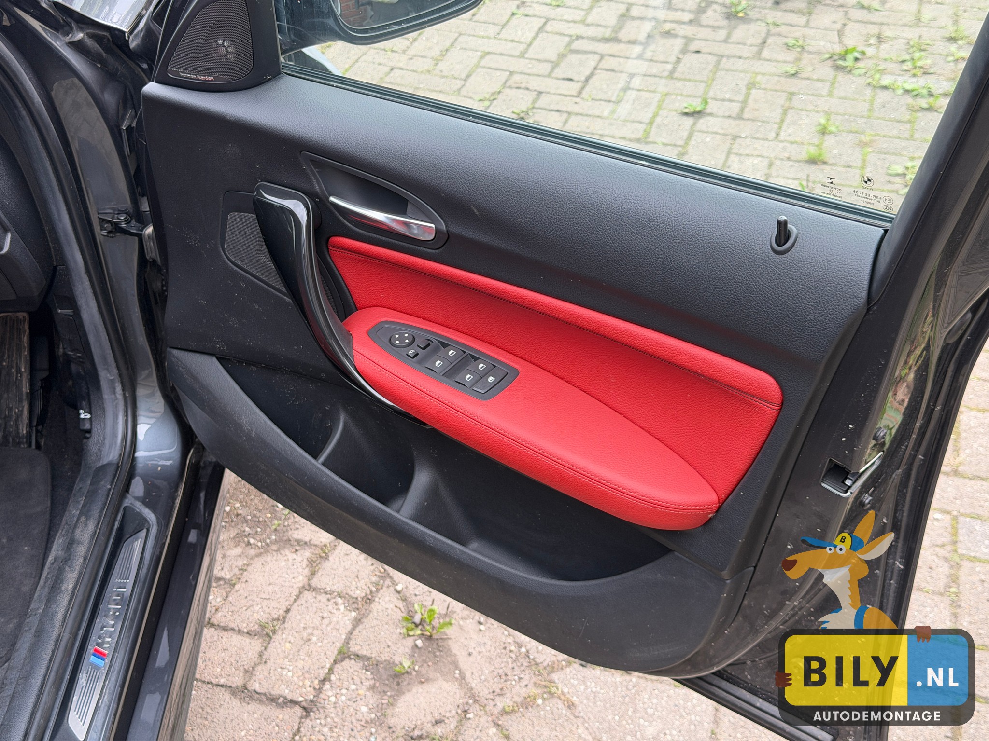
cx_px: 494
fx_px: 1371
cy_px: 370
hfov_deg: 39.7
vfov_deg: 30.3
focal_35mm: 48
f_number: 1.78
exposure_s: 1/192
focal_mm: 6.76
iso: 50
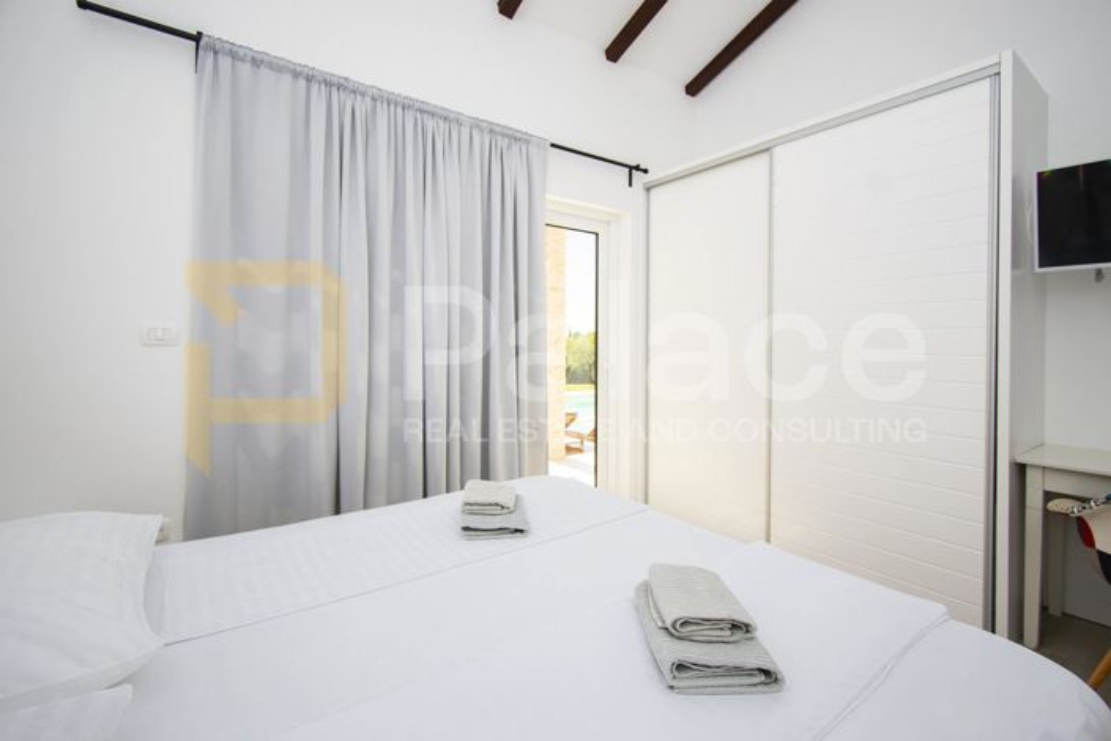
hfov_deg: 100.4
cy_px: 370
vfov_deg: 77.3
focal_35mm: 15
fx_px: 463
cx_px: 556
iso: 100
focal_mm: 10
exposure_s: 1/50
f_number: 4.5
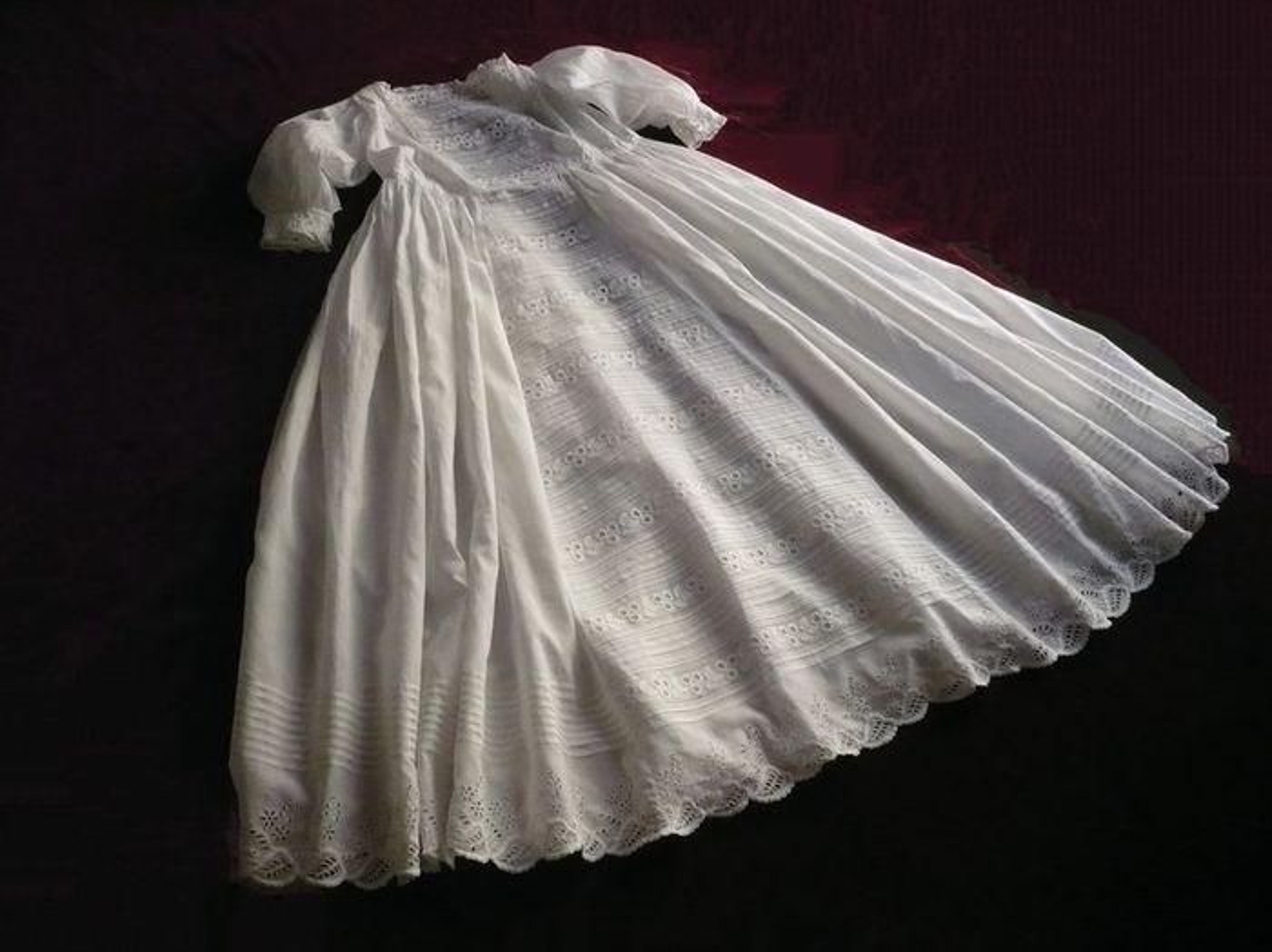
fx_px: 1285
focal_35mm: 35
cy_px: 476
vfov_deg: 40.7
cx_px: 636
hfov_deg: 52.7
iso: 400
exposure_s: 1/500
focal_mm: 5.8
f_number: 2.8
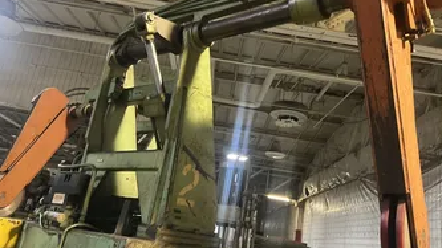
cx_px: 244
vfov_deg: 34.5
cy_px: 103
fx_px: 398
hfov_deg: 57.9
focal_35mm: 34
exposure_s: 1/40
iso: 500
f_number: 1.5
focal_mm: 5.7
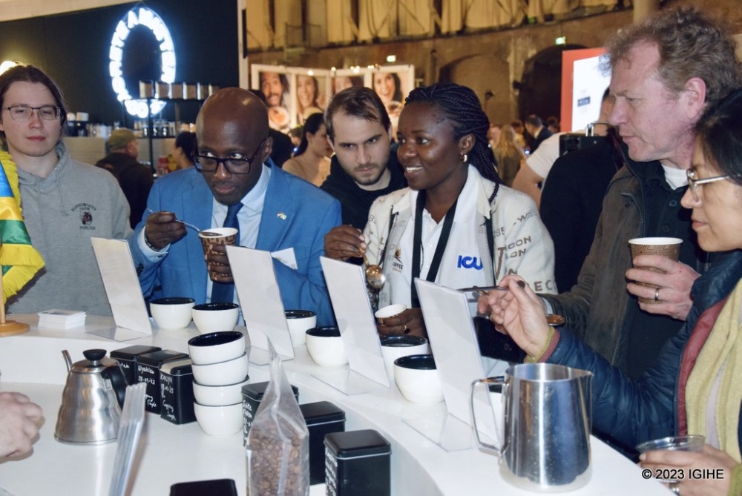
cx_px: 371
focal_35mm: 45
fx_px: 928
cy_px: 248
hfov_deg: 43.6
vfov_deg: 29.9
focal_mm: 30
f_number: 4.2
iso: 3200
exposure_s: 1/60
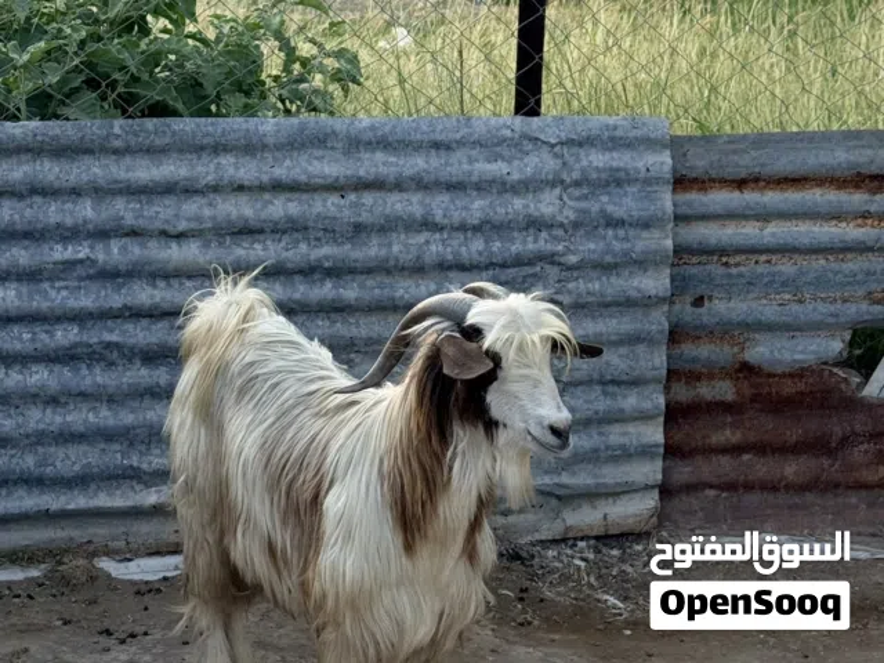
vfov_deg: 30.3
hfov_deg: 39.7
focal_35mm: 48
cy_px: 332
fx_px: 1226
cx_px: 442
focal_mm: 6.76
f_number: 1.78
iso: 80
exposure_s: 1/330
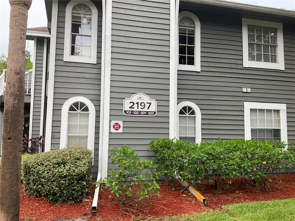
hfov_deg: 61.7
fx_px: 247
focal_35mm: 29
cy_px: 110
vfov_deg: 48.2
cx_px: 148
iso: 20
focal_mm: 3
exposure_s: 1/120
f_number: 1.8
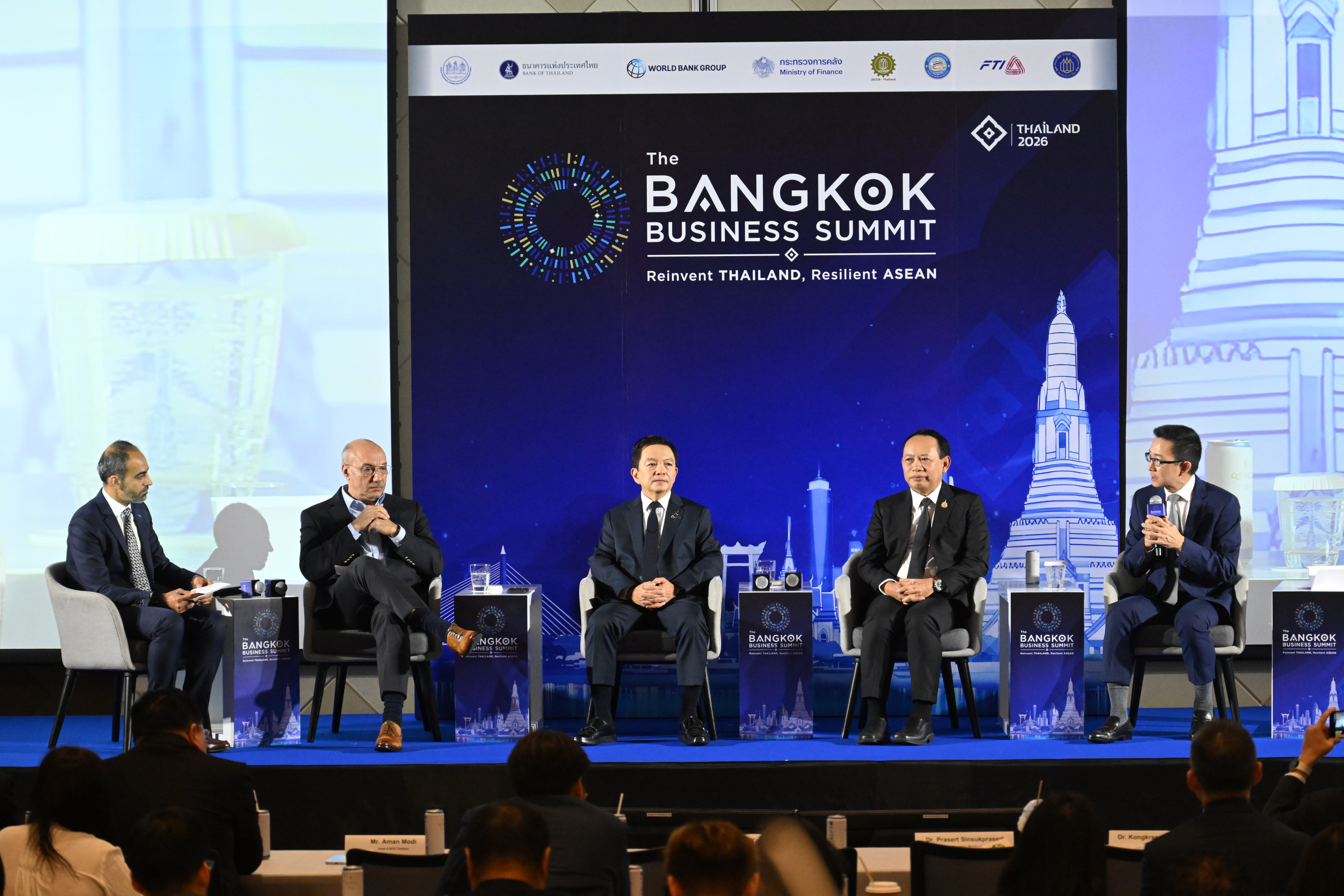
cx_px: 672
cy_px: 448
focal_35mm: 140
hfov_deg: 14.7
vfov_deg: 9.8
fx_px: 5226
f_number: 6.3
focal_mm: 140
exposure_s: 1/160
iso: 6400
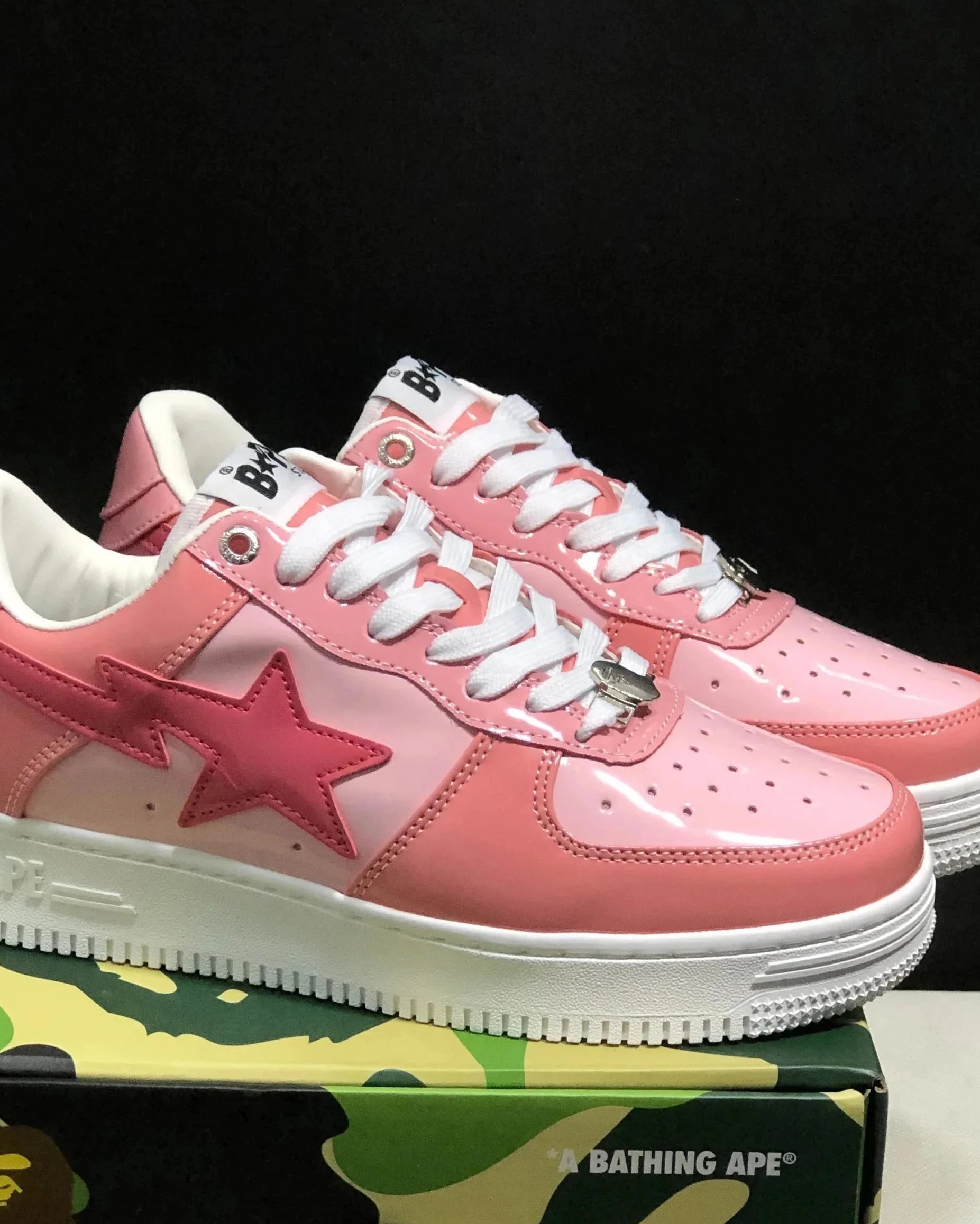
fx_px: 2973
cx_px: 412
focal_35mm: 82
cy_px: 729
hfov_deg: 18.7
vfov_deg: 23.2
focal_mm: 6.6
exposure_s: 1/30
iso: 80
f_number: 2.8
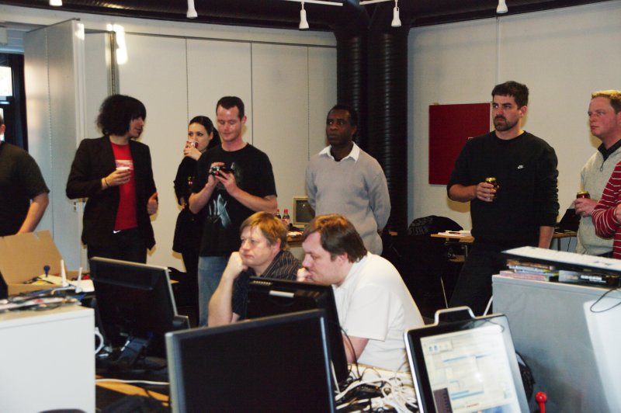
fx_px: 982
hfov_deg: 35.1
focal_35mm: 57
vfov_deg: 23.7
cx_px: 310
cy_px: 206
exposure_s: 1/60
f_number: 4.5
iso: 800
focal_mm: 38
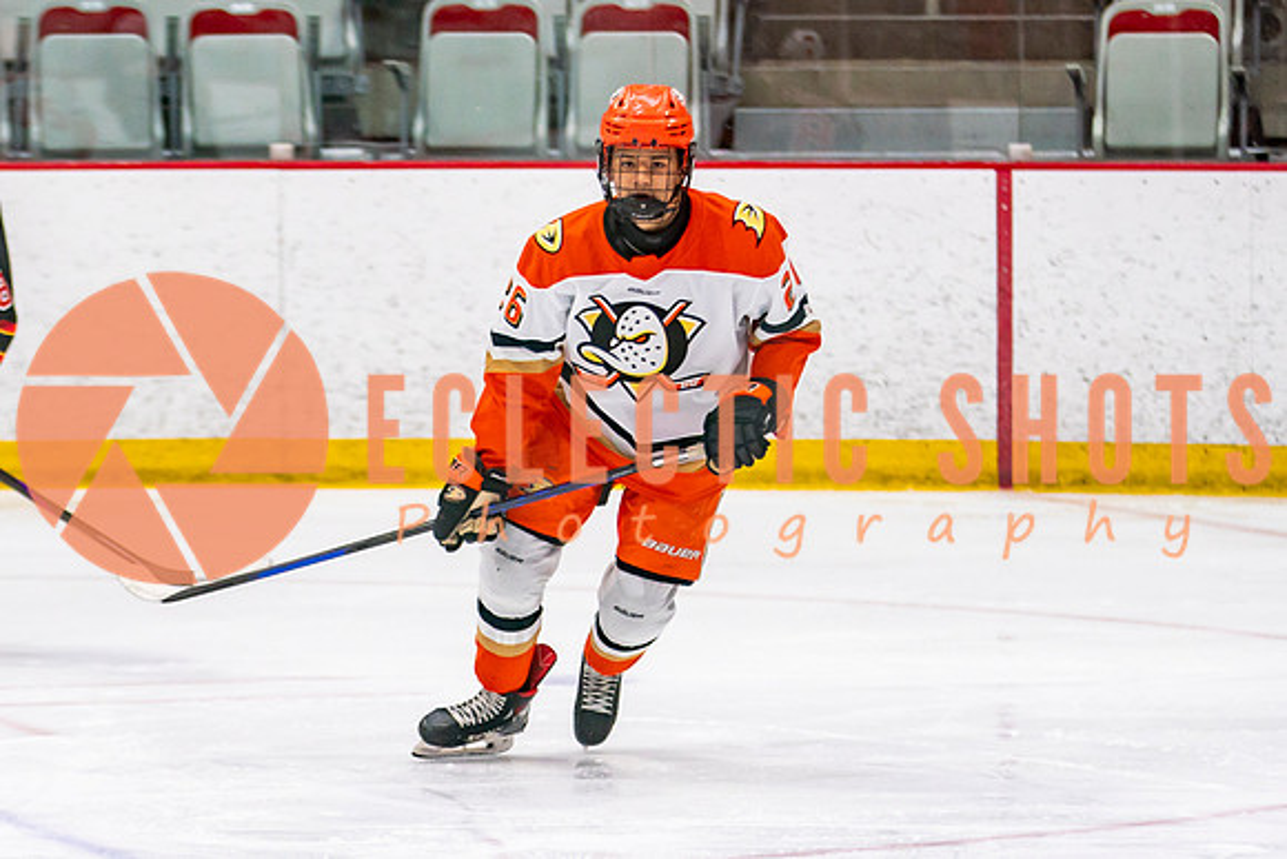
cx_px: 468
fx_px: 9339
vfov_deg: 5.3
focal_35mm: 261
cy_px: 667
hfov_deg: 7.9
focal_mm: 125
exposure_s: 1/640
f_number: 2.8
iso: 640
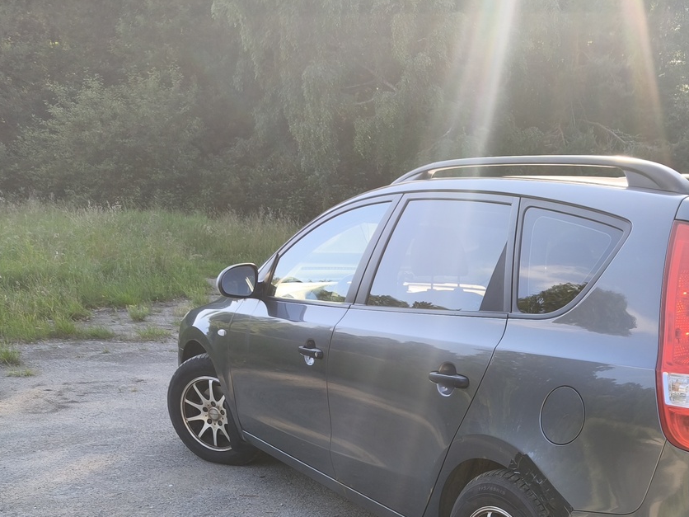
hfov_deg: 41.6
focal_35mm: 44
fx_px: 876
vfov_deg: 31.0
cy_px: 491
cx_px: 523
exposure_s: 1/671
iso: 50
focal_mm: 5.35
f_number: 1.7
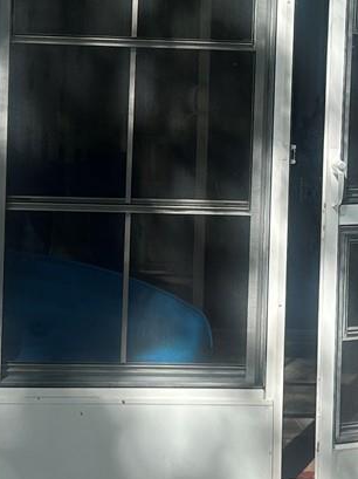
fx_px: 1298
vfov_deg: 20.7
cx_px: 118
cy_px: 121
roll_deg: -1.7
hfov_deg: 15.7
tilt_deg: -1.3
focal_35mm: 94
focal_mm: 6.86
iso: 80
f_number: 1.78
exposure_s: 1/2110
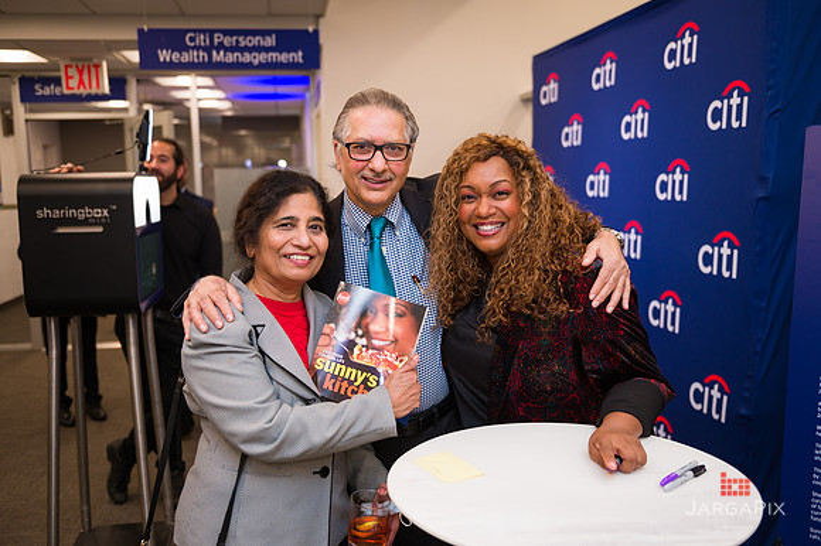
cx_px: 410
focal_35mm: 32
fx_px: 729
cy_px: 273
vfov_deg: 41.1
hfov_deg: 58.7
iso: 400
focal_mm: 32
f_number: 3.2
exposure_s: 1/160
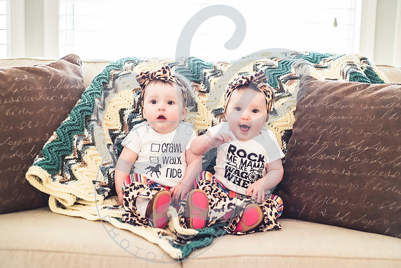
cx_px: 200
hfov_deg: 39.1
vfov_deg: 26.6
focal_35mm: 51
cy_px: 134
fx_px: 565
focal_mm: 50
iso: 1000
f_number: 2.8
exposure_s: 1/125
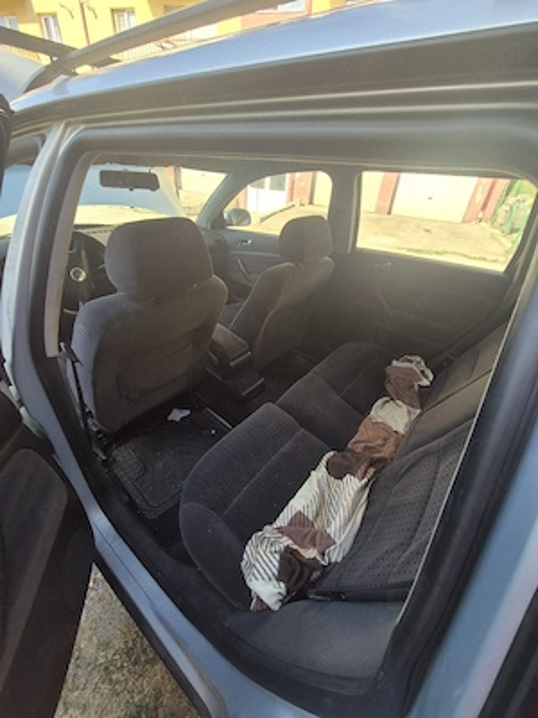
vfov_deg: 106.2
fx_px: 269
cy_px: 359
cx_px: 269
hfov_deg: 89.9
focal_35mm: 13
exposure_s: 1/286
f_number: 2.2
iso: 50
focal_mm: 2.2
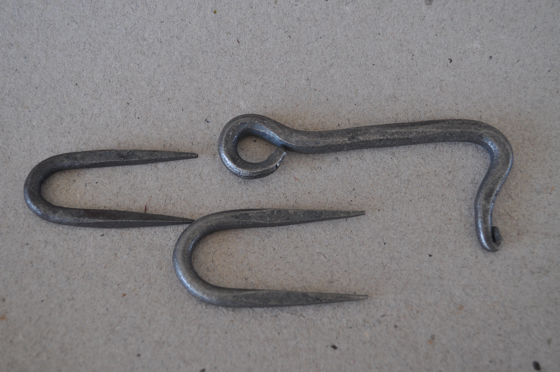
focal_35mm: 45
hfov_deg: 43.7
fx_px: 699
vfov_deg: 29.8
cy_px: 186
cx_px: 280
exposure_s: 1/125
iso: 400
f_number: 5.6
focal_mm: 30
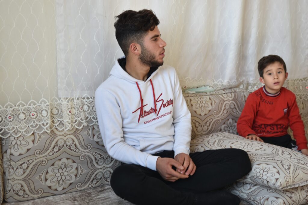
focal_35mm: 52
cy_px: 102
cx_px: 154
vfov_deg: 25.8
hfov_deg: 37.8
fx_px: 449
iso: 160
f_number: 4
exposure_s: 1/60
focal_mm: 35
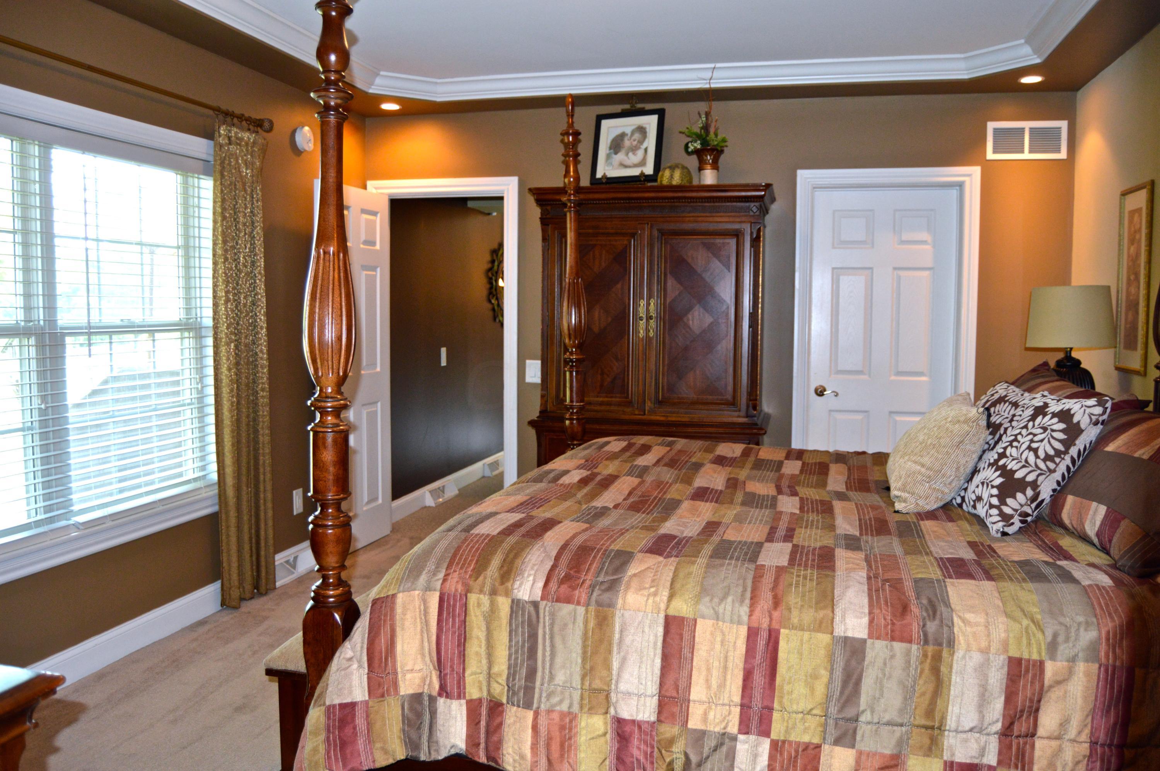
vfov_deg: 47.8
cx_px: 580
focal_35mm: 27
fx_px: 869
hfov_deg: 67.4
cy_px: 386
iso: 500
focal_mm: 18
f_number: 3.5
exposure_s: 1/60
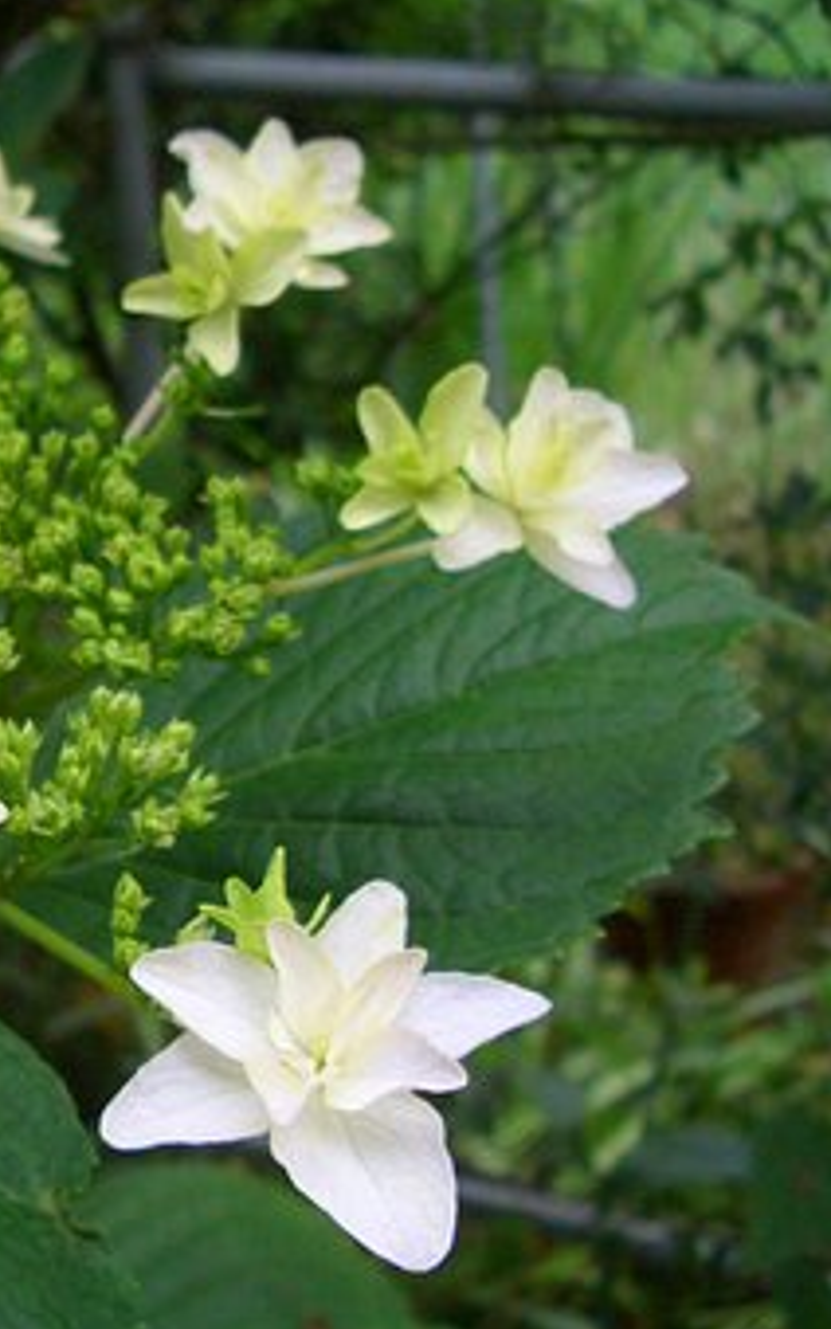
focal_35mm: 56
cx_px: -169
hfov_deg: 21.5
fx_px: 2028
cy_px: 655
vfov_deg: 36.3
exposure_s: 1/100
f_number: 2.6
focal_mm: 5.8
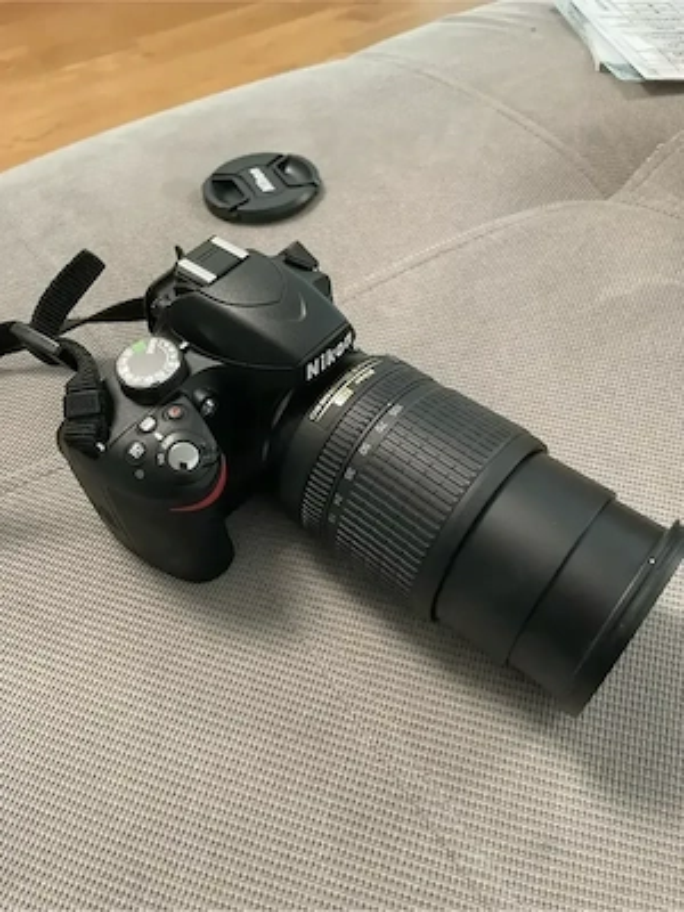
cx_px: 342
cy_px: 456
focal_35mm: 26
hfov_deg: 53.1
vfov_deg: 67.3
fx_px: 685
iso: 160
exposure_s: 1/50
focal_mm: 4.2
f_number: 1.6
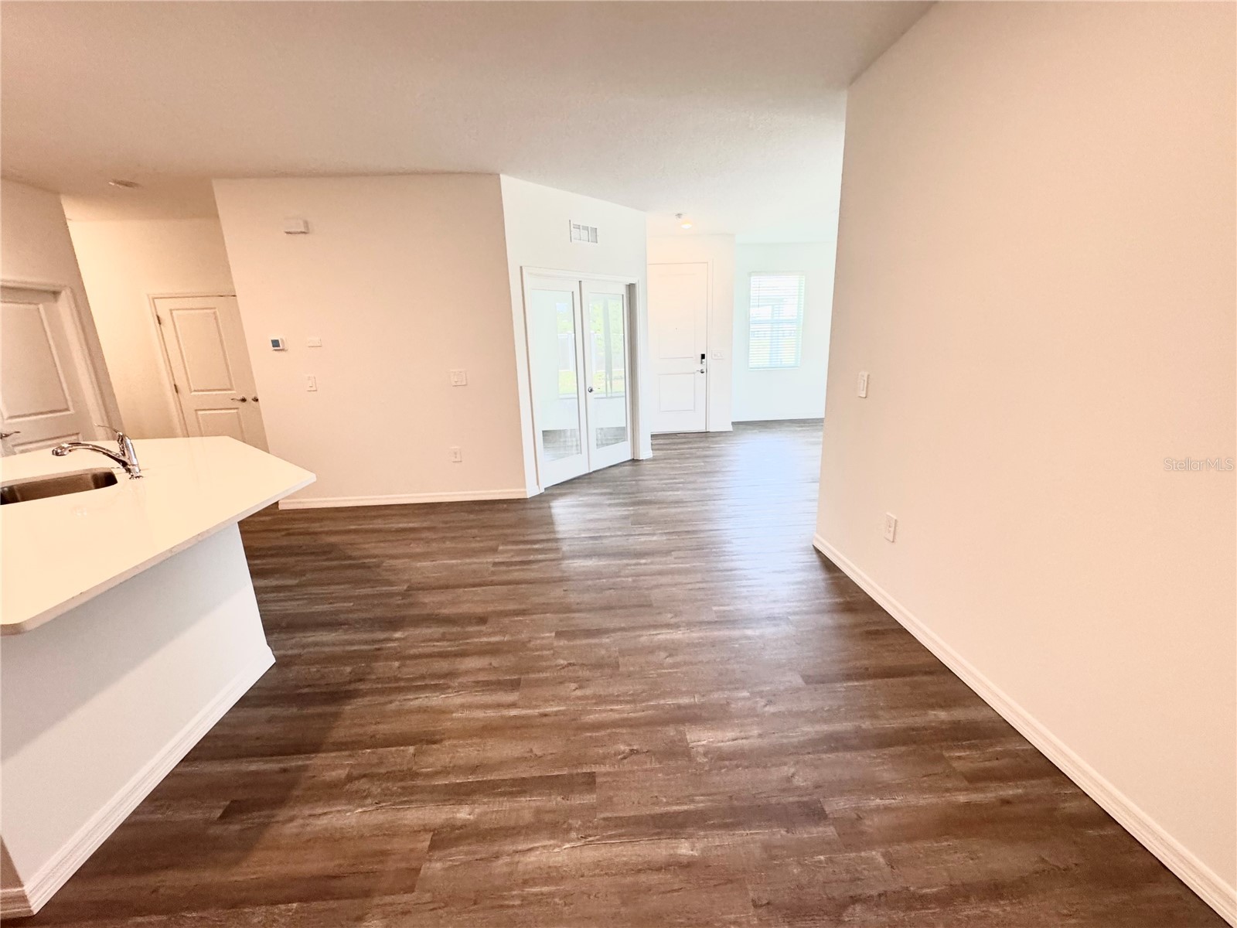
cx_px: 618
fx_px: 500
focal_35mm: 14
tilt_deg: -15.5
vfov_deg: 85.7
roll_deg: +2.0
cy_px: 464
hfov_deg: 102.1
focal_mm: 2.22
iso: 250
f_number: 2.2
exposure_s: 1/120
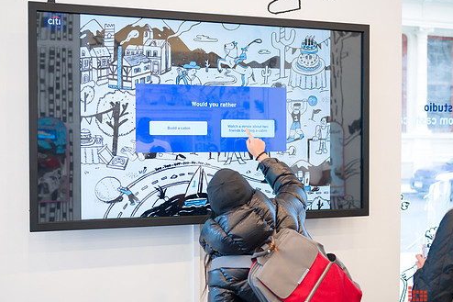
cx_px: 207
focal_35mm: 47
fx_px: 591
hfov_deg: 41.9
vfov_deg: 28.6
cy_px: 157
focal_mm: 40
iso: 2500
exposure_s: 1/200
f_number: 3.5
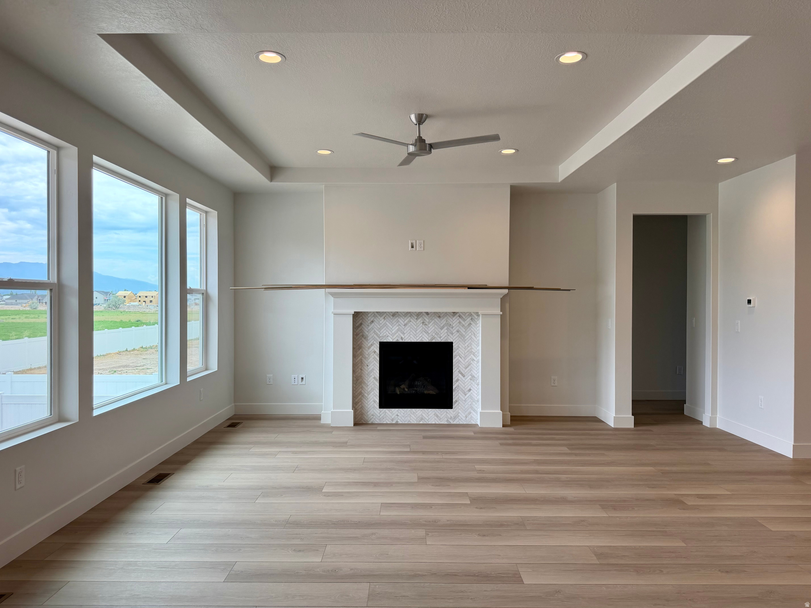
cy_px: 304
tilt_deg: -0.4
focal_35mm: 24
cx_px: 406
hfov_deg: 71.6
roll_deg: -0.3
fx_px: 562
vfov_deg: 56.8
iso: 100
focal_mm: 6.76
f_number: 1.78
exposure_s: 1/514
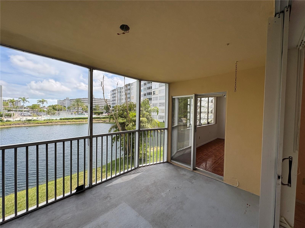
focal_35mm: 14
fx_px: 123
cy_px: 114
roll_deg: -1.3
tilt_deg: -1.1
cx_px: 152
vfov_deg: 85.7
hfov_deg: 102.1
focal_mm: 2.22
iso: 64
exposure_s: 1/600
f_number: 2.2
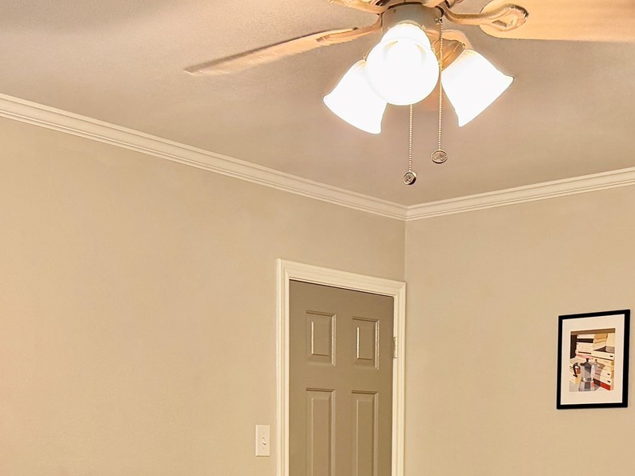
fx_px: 1138
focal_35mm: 62
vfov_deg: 22.4
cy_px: 516
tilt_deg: -4.3
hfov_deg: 31.2
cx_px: 314
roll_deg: -0.8
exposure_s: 1/60
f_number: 1.78
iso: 200
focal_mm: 6.76
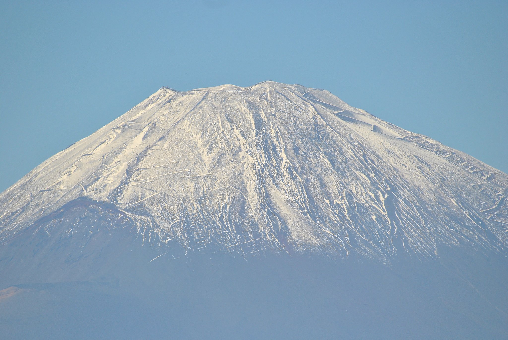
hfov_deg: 4.6
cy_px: 170
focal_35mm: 450
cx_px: 254
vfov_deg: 3.1
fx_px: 6358
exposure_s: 1/2500
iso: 400
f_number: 6.3
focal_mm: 300
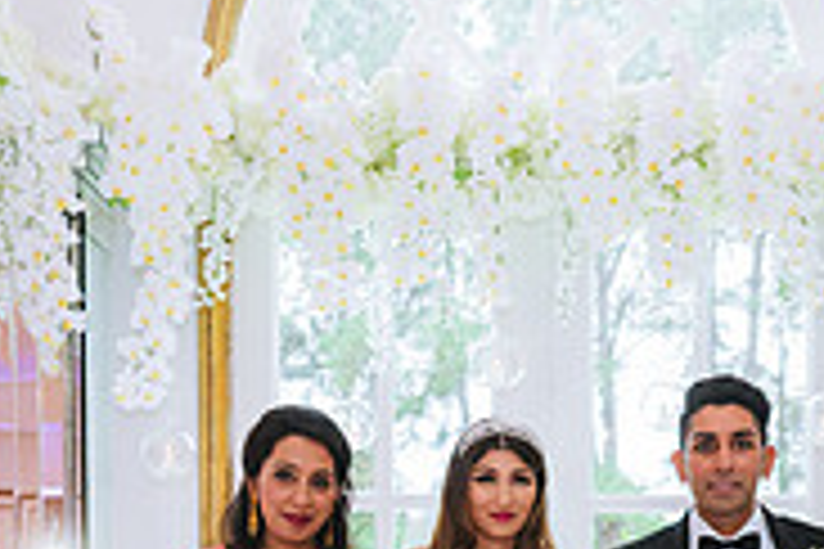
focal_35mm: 76
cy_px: 799
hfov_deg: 26.5
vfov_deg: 16.5
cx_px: 536
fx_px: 1739
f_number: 2.8
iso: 800
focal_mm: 24
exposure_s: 1/200
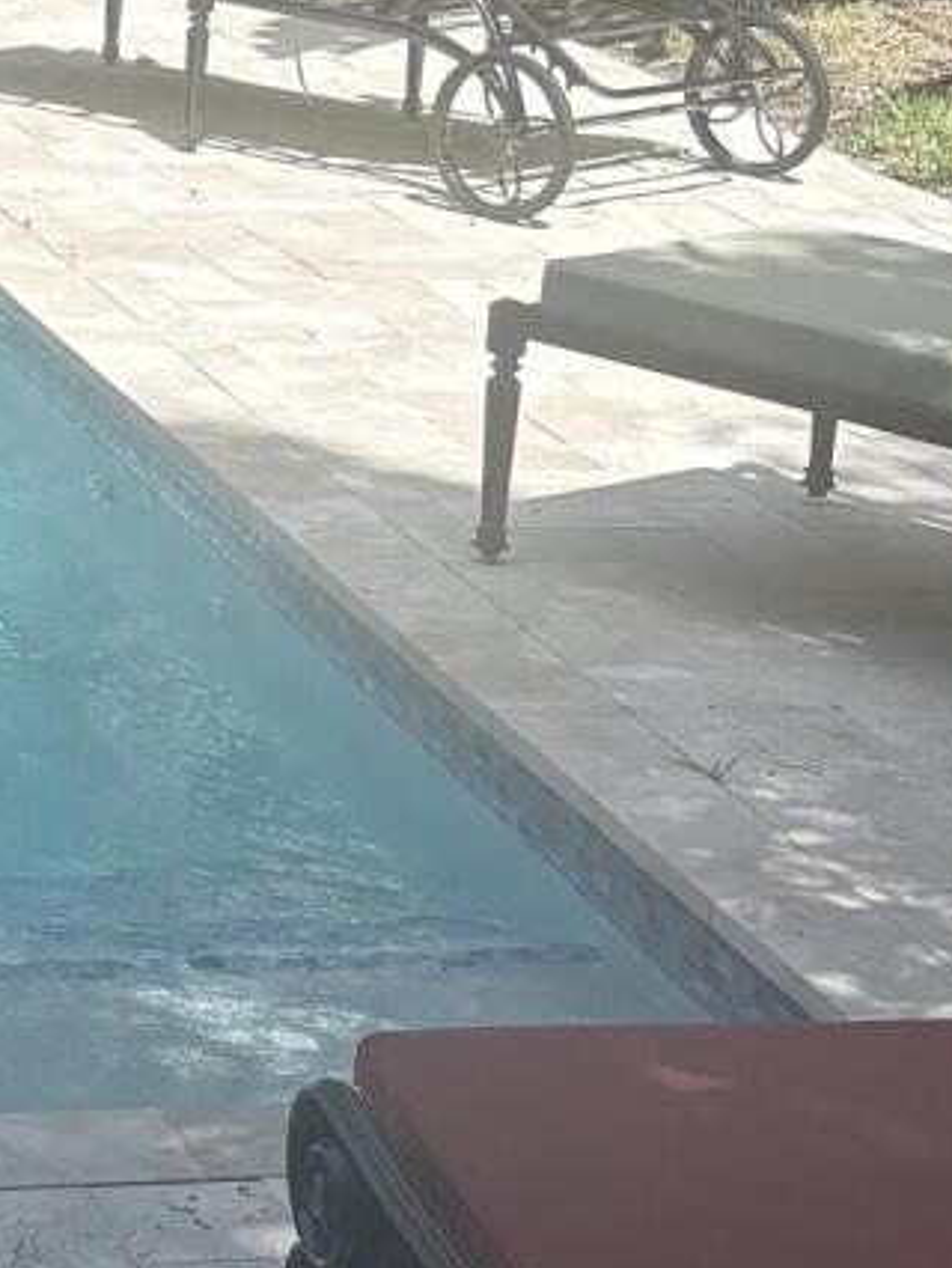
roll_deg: +0.3
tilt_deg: -9.1
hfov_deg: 11.6
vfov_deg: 15.9
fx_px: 4469
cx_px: -488
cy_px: 110
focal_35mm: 122
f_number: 1.6
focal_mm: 5.96
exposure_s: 1/1517
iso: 50
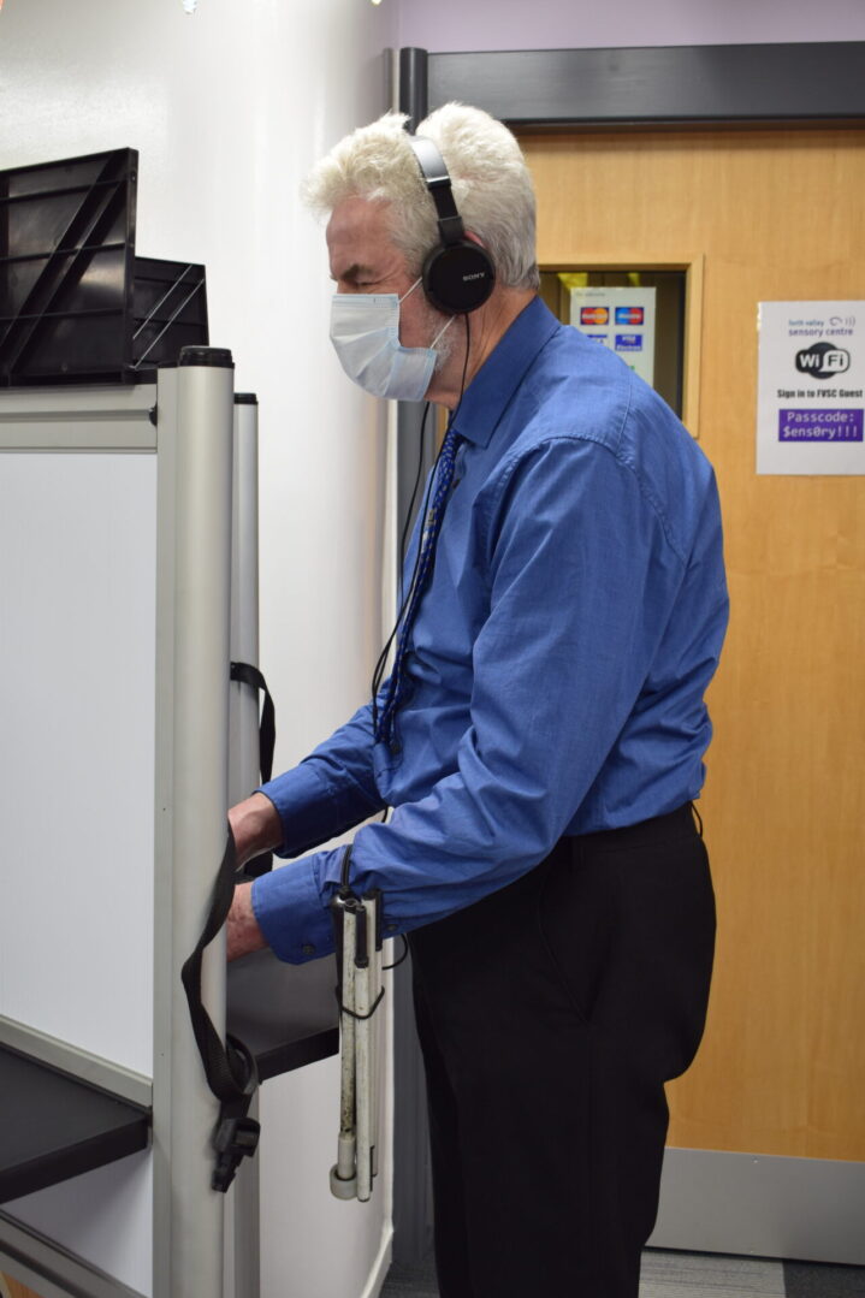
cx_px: 432
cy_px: 649
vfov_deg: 45.0
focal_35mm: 44
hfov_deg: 30.8
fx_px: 1568
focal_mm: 29
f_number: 6.3
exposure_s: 1/20
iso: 400
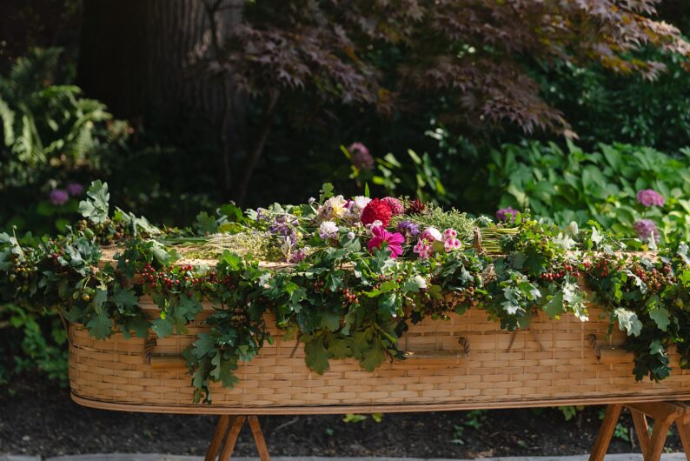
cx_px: 431
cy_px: 269
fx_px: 2224
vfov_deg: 11.8
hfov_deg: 17.6
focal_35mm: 116
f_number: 3.5
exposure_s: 1/640
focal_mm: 90
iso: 125
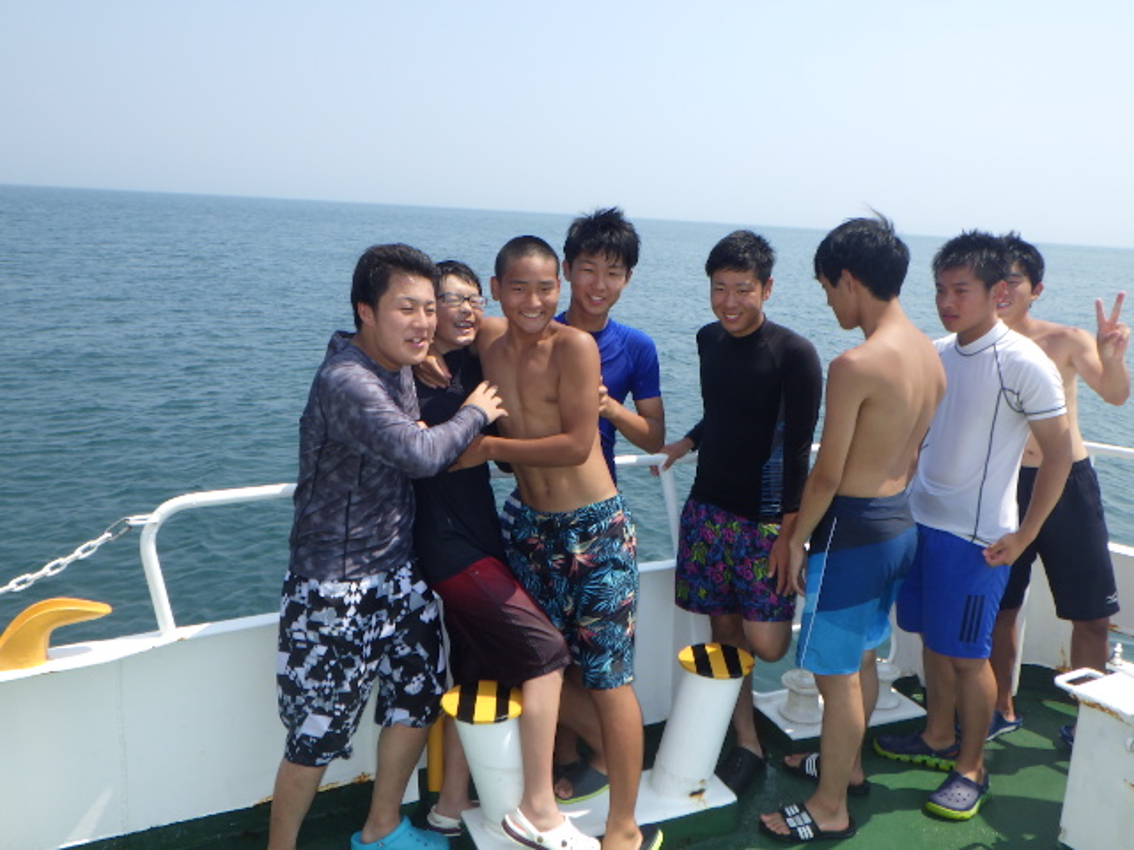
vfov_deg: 49.7
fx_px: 917
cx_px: 567
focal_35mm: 28
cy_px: 425
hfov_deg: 63.4
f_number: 4.2
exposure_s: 1/800
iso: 125
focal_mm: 5
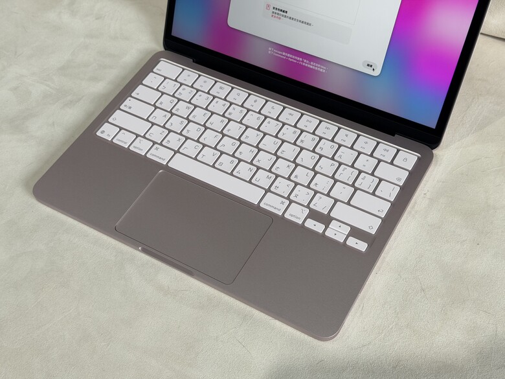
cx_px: 252
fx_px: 700
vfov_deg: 30.3
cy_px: 190
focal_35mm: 48
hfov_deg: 39.7
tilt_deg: -53.6
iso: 160
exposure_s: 1/60
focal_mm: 6.76
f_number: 1.78
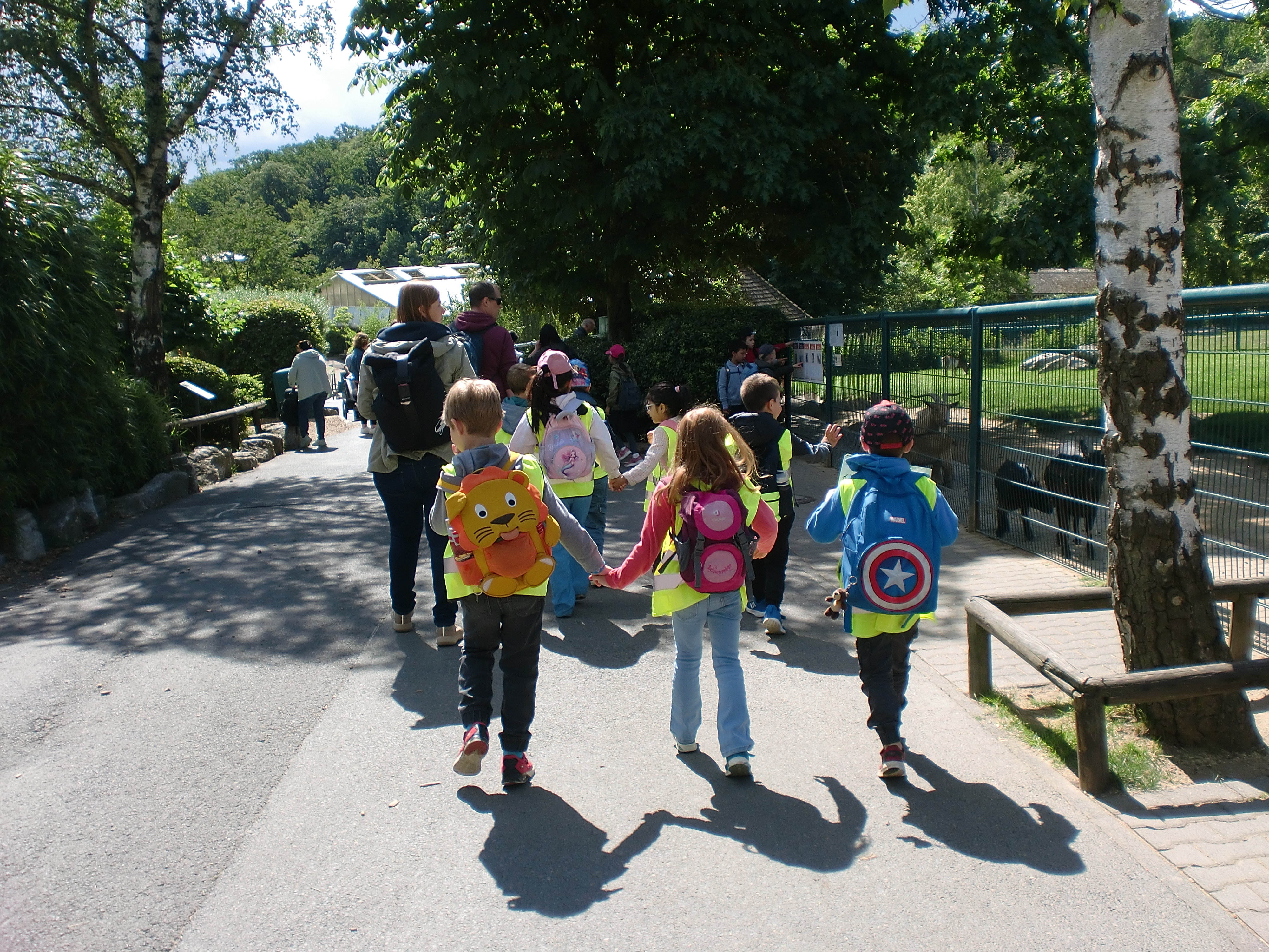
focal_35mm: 35
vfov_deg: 40.7
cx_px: 634
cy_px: 476
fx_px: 1283
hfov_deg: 52.6
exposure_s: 1/500
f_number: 3.1
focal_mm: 6.3
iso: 64
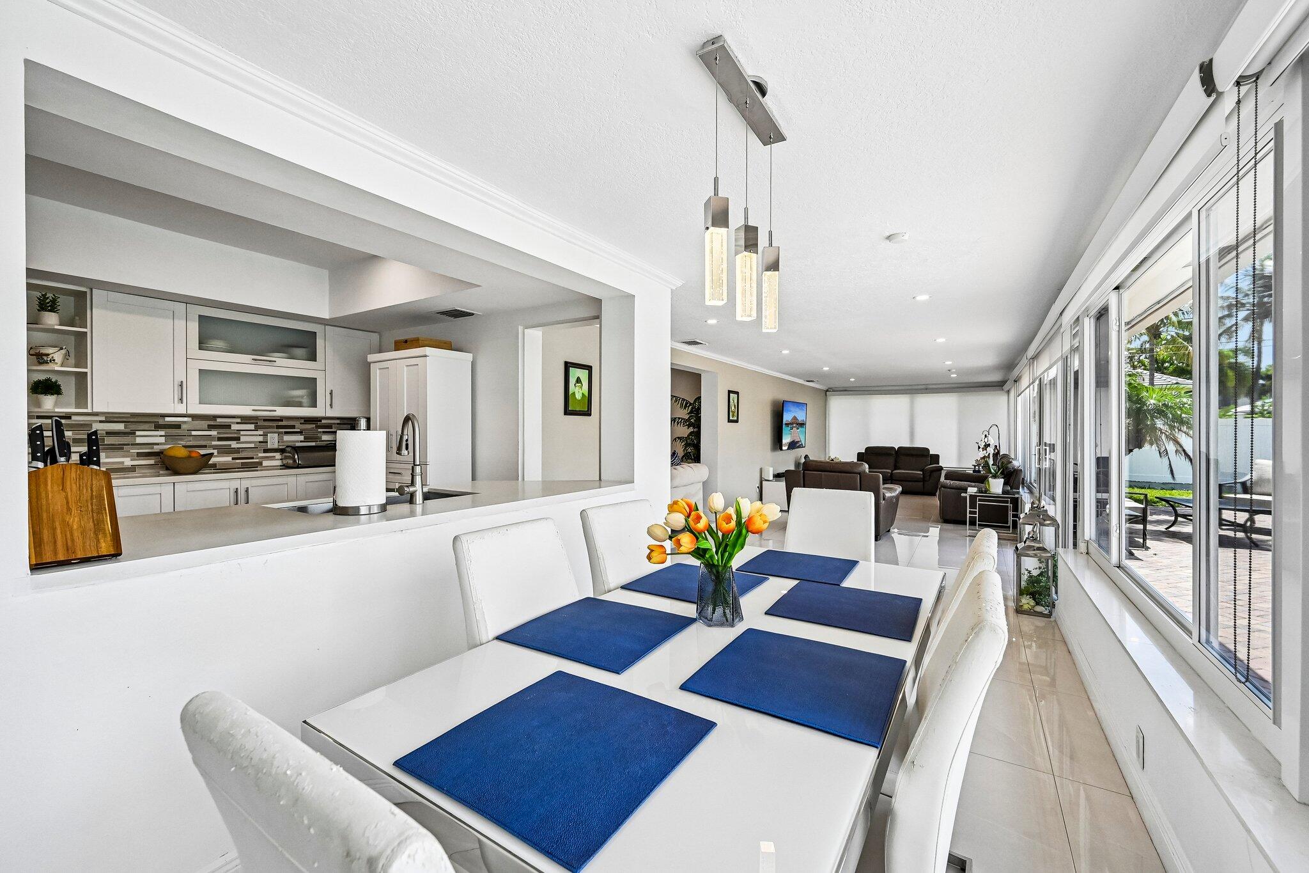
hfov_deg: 104.3
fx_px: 509
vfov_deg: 81.2
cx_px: 654
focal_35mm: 14
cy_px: 436
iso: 2500
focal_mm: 14
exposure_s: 1/1000
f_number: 8
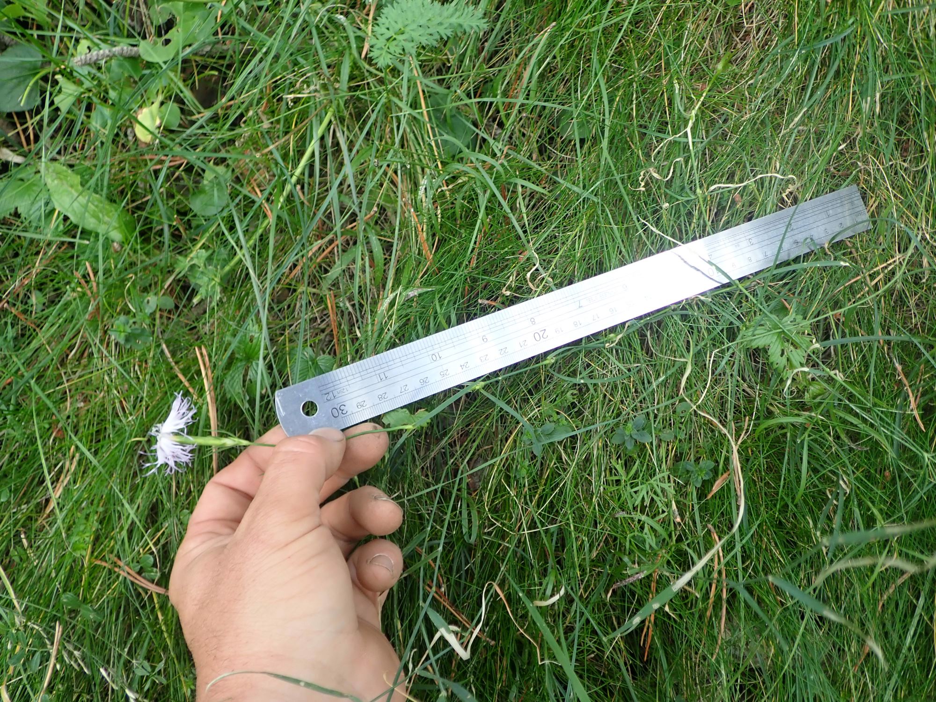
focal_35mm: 30
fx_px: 811
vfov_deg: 46.8
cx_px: 468
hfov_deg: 60.0
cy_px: 351
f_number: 2.3
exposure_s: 1/60
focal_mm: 5.5
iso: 160
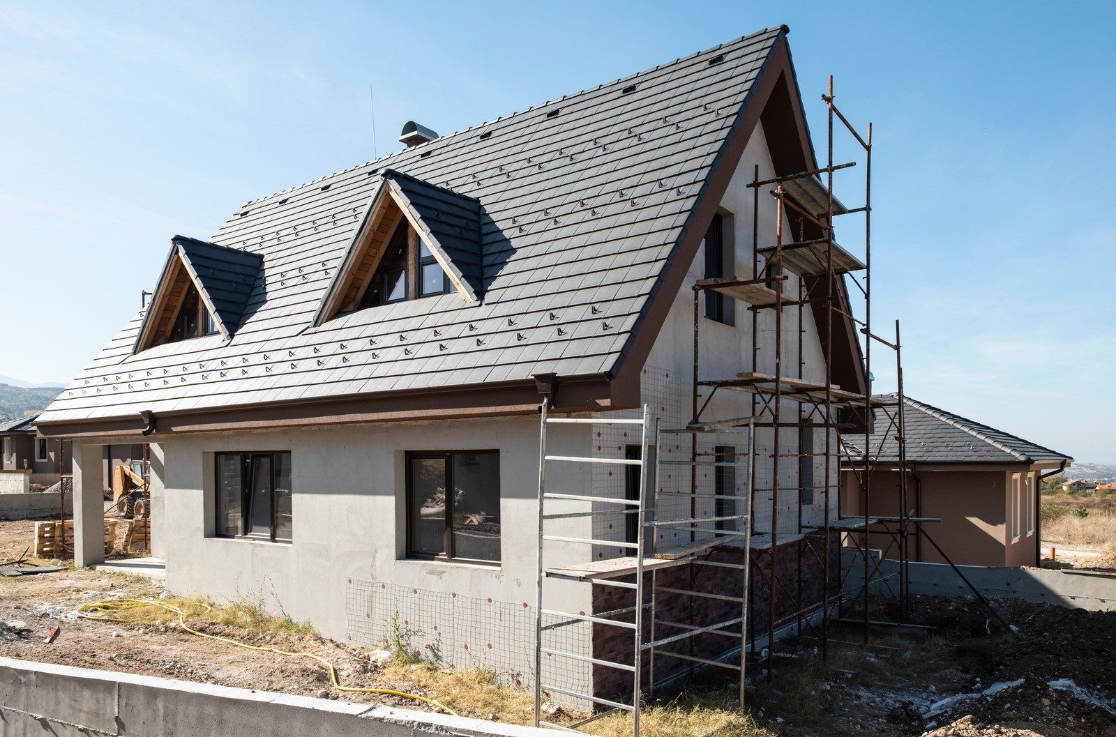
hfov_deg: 73.9
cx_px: 558
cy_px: 368
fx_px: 742
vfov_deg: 52.8
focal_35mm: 24
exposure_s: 1/400
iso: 200
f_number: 7.1
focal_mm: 24
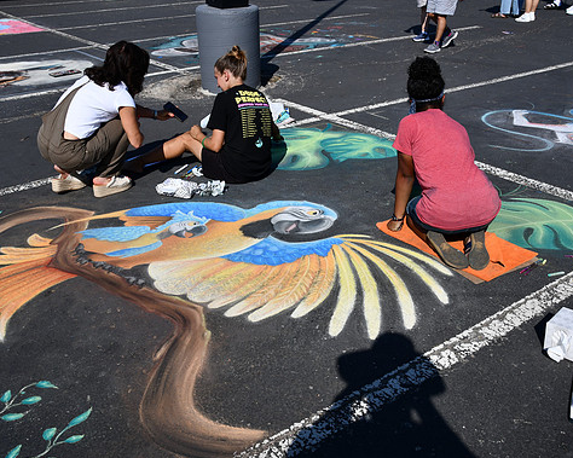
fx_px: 526
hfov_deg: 57.2
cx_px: 283
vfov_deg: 47.1
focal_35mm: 31
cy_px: 231
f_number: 10
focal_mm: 18
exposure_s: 1/400
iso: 100
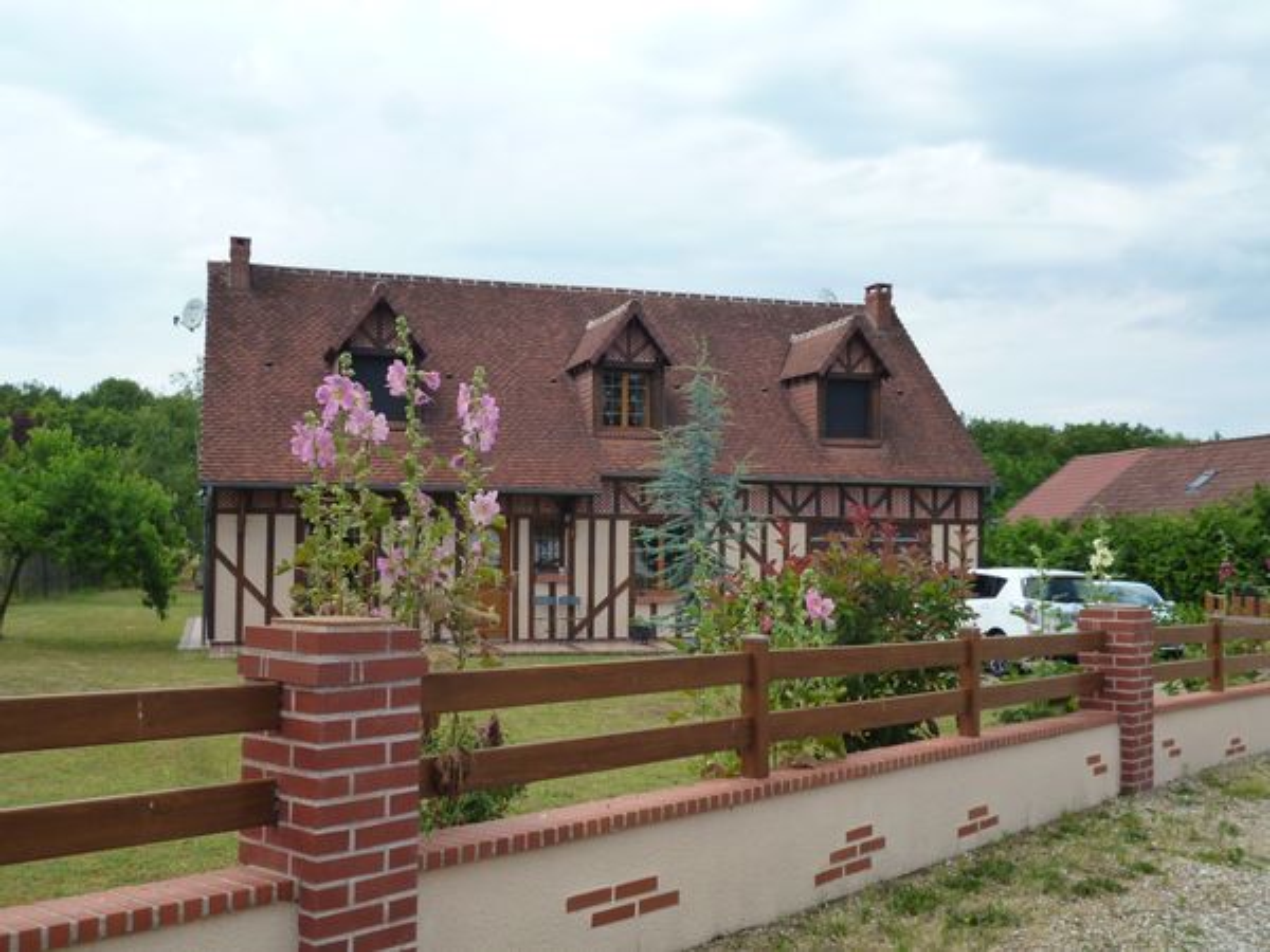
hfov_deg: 51.4
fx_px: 1321
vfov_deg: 39.7
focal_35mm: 36
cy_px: 476
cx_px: 635
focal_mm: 6.4
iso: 160
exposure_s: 1/80
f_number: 10
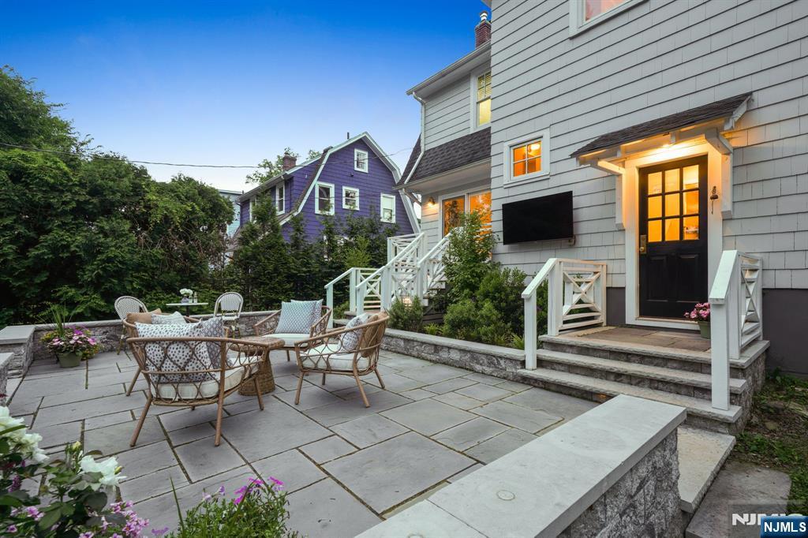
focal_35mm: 16
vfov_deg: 73.7
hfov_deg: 96.8
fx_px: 359
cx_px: 404
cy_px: 269
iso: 100
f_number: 9
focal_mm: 16
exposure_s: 1.6
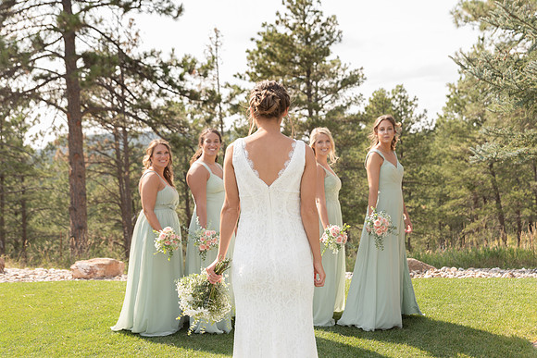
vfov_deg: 29.3
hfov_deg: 42.7
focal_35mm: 46
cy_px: 179
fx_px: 686
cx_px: 268
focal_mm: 46
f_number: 4.5
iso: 80
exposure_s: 1/160
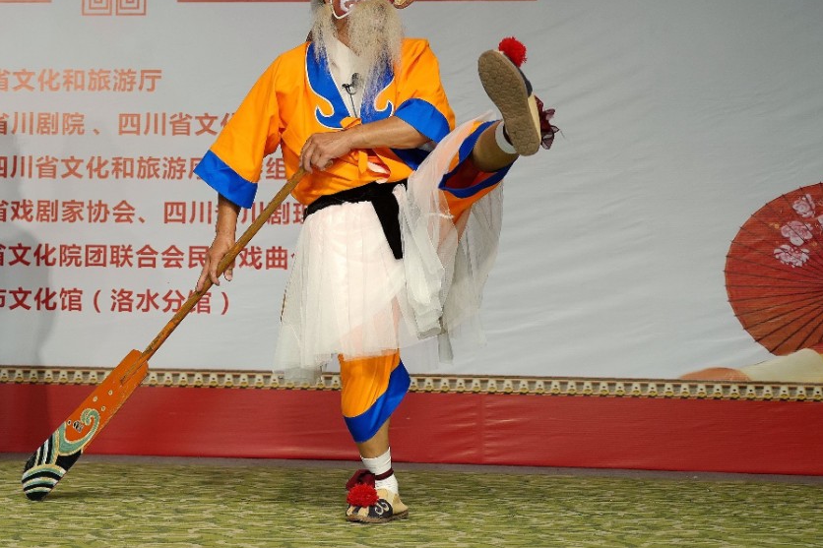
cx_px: 169
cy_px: 122
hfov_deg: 27.5
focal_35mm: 72
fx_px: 1646
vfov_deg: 18.8
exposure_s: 1/160
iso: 250
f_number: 4
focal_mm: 43
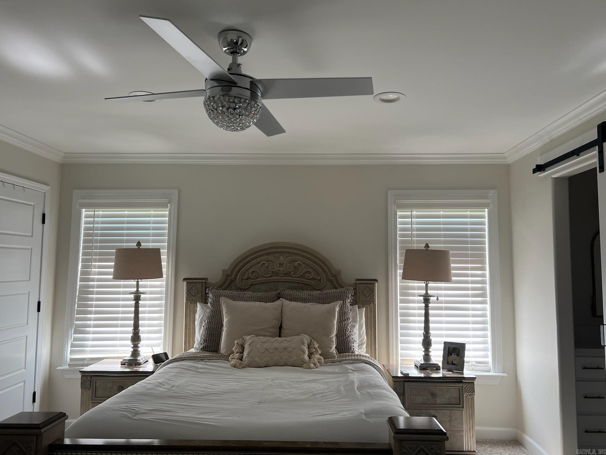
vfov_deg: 53.1
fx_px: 455
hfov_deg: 67.3
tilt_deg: +4.3
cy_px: 228
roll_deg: -0.7
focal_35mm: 26
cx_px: 303
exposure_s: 1/120
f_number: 1.5
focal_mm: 5.7
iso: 100
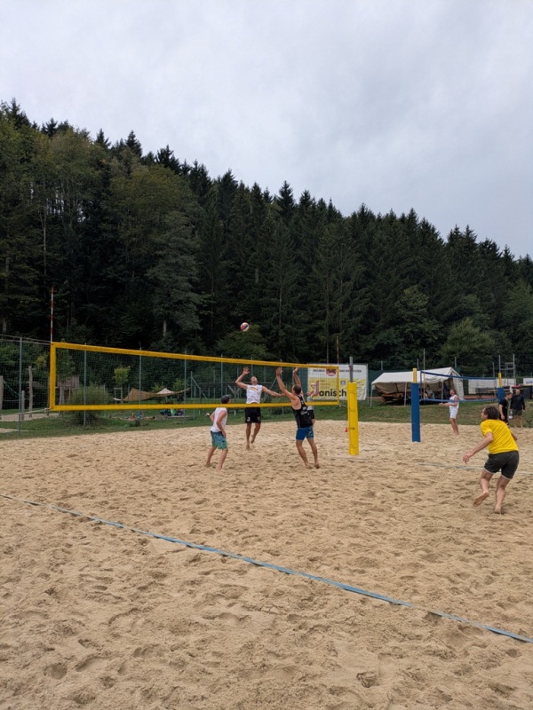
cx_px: 266
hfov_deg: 54.9
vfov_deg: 69.4
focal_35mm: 25
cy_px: 355
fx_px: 513
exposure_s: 1/386
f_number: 1.89
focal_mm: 5.43
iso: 50
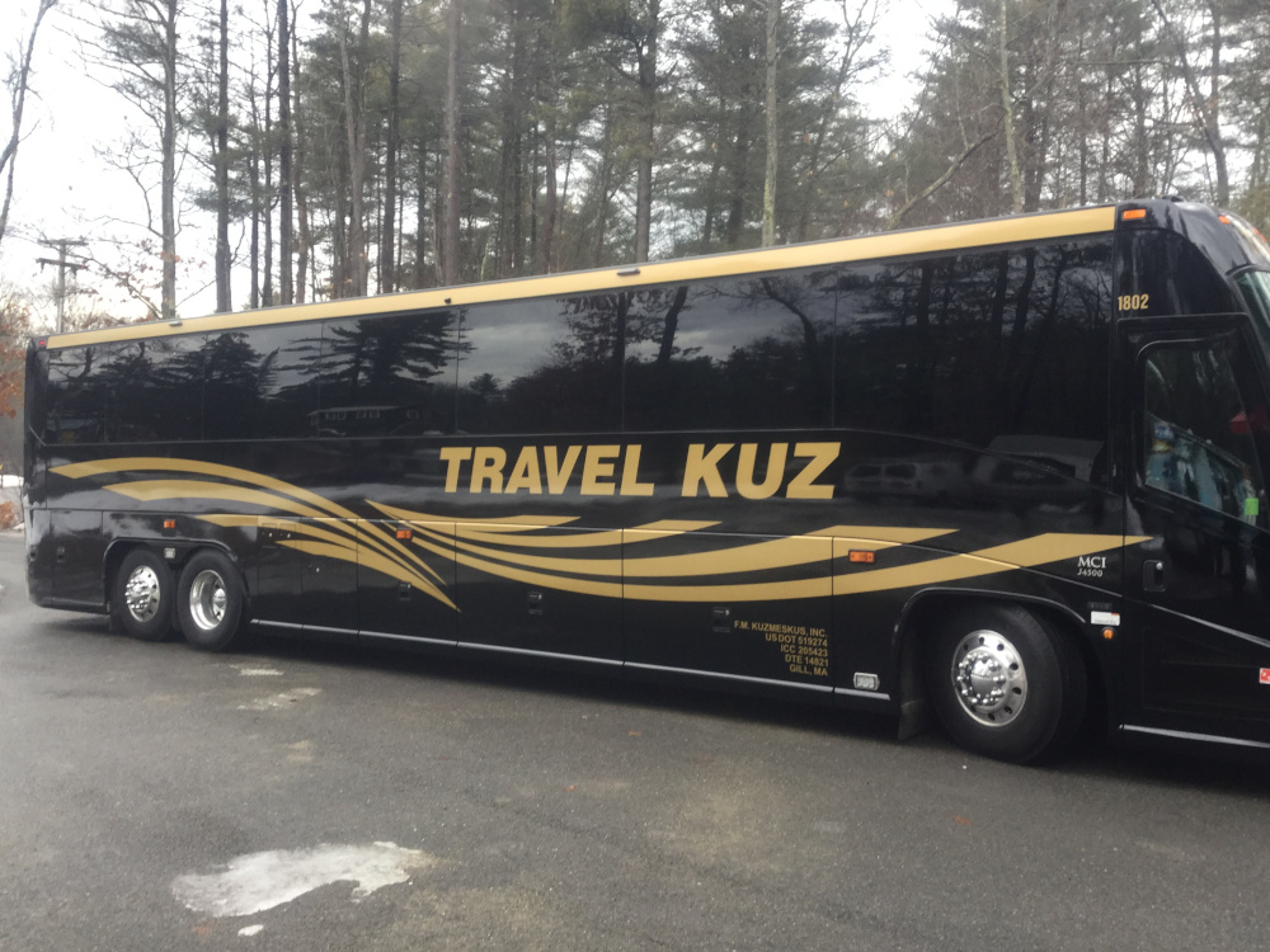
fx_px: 1137
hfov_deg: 58.4
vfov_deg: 45.4
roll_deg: -1.6
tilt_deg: -4.0
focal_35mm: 31
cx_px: 635
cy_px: 476
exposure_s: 1/120
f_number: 2.4
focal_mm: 3.3
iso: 40
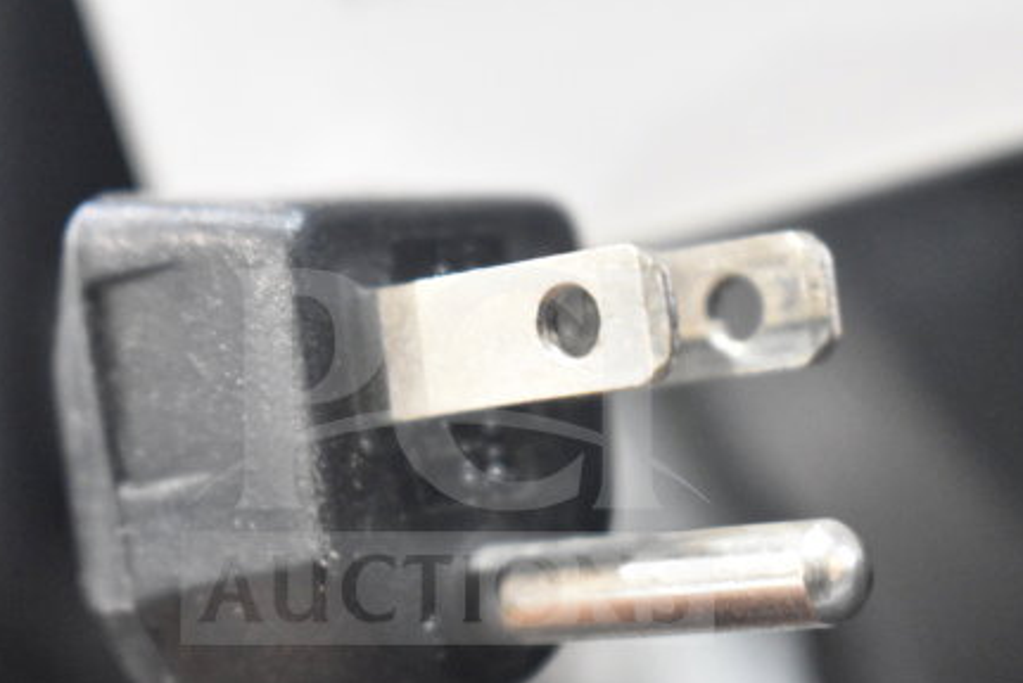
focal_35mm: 117
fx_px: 3319
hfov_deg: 17.5
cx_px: 446
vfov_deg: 11.7
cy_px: 457
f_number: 5.6
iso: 8000
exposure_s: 1/100
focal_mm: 55
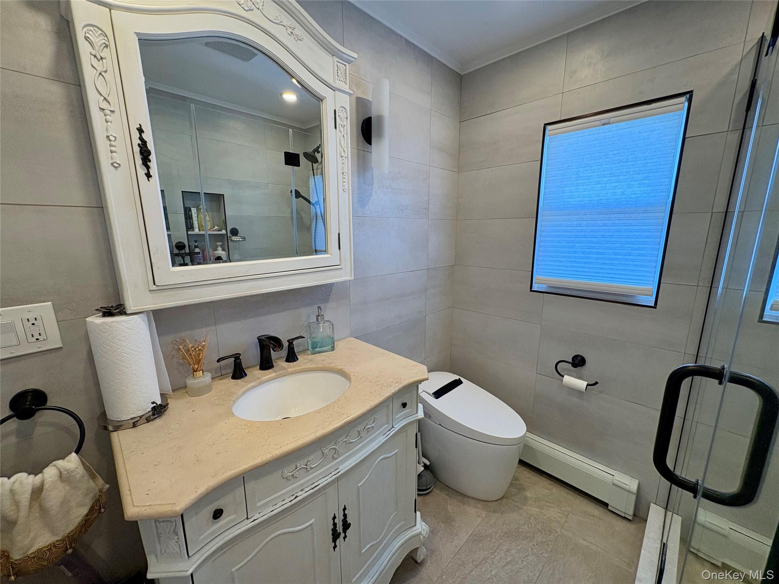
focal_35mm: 14
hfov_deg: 102.1
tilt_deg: -11.0
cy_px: 292
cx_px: 390
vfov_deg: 85.7
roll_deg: +0.6
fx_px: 315
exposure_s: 1/120
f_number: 2.2
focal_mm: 2.22
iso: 160
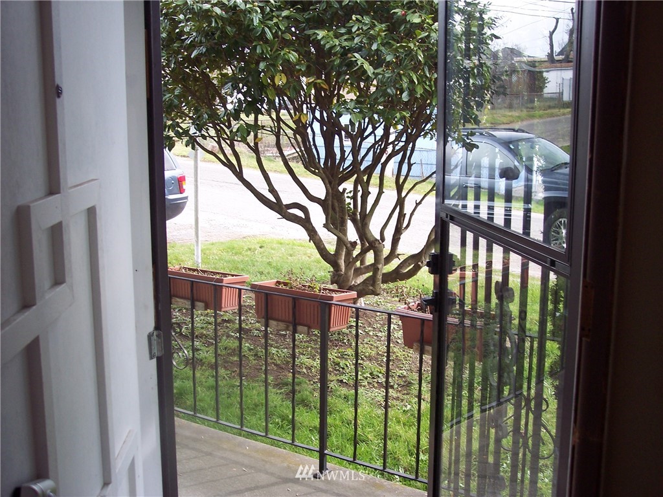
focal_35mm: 39
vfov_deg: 36.8
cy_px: 248
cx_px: 332
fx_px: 747
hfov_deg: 47.9
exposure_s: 1/90
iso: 100
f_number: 3.4
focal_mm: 8
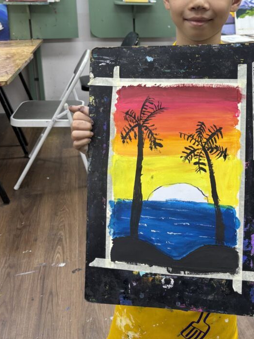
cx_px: 174
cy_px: 99
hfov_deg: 38.1
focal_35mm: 37
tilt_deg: -16.3
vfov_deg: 48.8
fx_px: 362
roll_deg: -1.2
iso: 50
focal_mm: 5.96
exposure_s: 1/100
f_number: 1.6
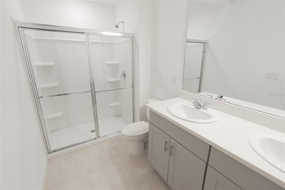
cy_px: 95
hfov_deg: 96.7
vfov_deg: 73.8
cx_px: 142
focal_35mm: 16
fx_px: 127
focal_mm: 11
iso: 100
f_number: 2.2
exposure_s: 1/40
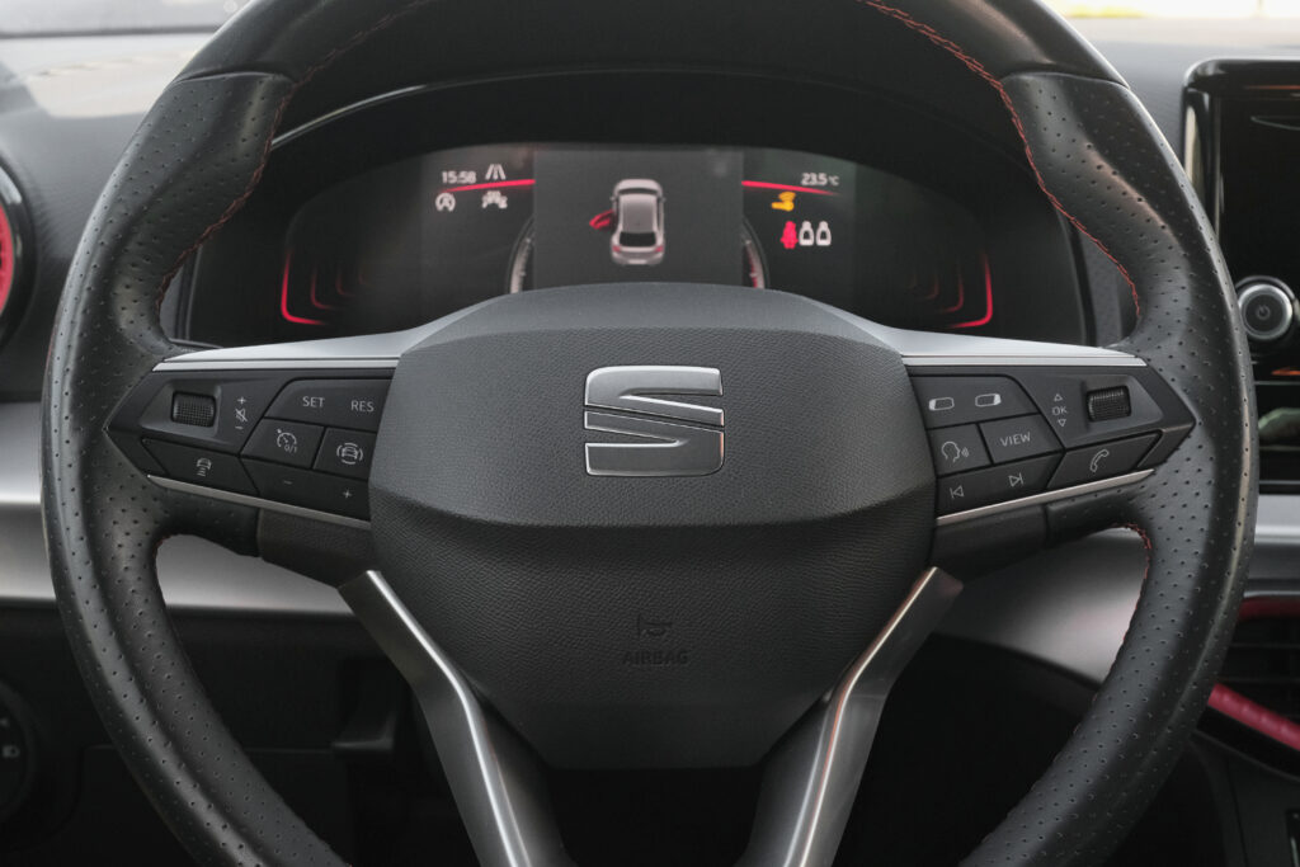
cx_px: 650
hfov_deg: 29.7
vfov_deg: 20.0
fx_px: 2456
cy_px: 434
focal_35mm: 68
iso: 2000
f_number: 9
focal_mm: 45
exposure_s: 1/160
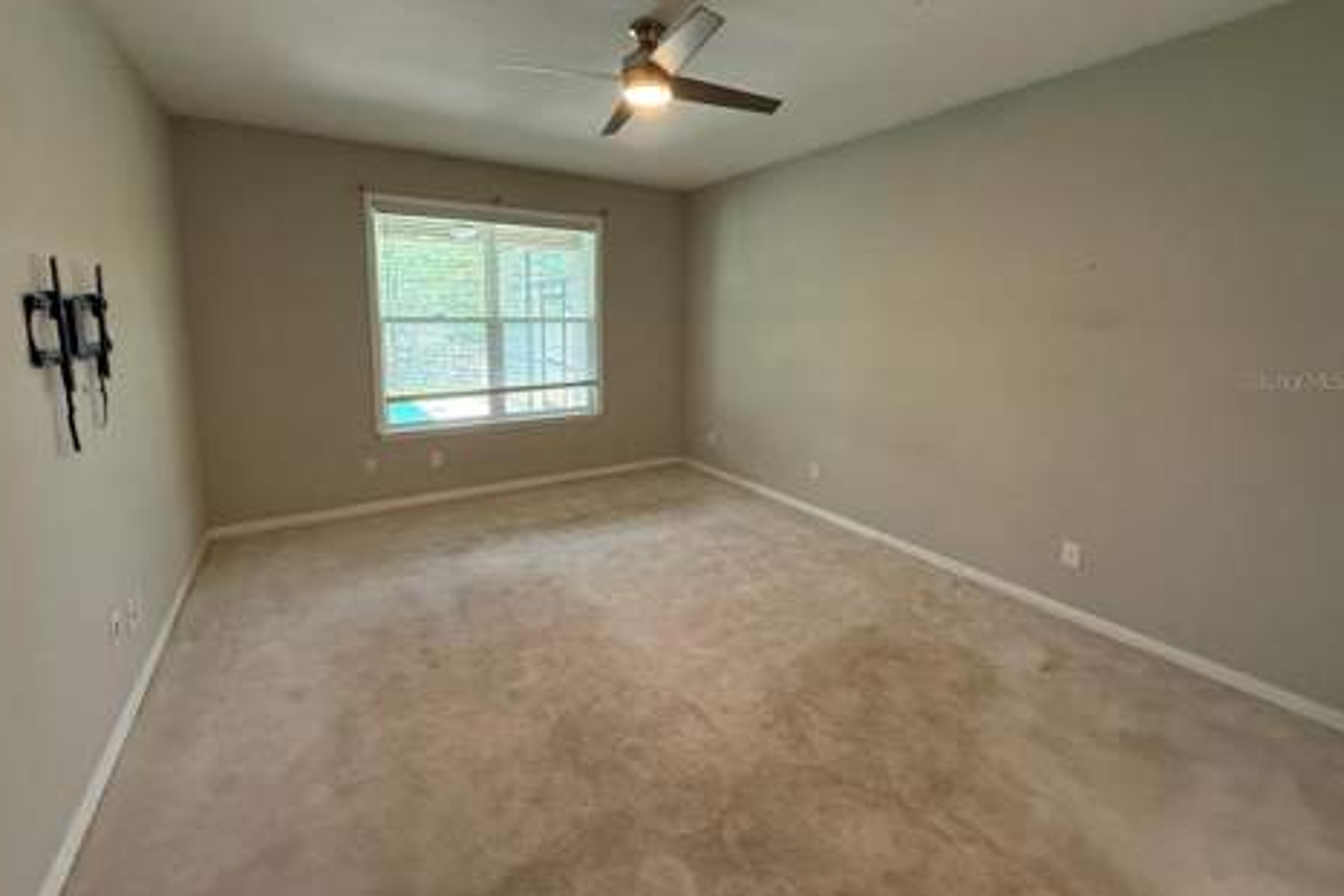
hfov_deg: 100.4
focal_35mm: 15
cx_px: 658
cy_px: 380
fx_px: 560
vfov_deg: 76.9
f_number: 2.2
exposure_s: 1/60
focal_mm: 2.22
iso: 320
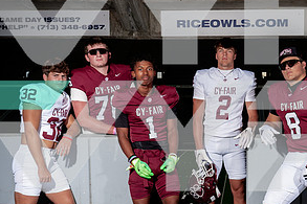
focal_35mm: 56
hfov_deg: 34.9
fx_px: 477
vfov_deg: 24.0
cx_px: 227
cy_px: 137
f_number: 9
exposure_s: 1/250
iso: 400
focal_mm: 28
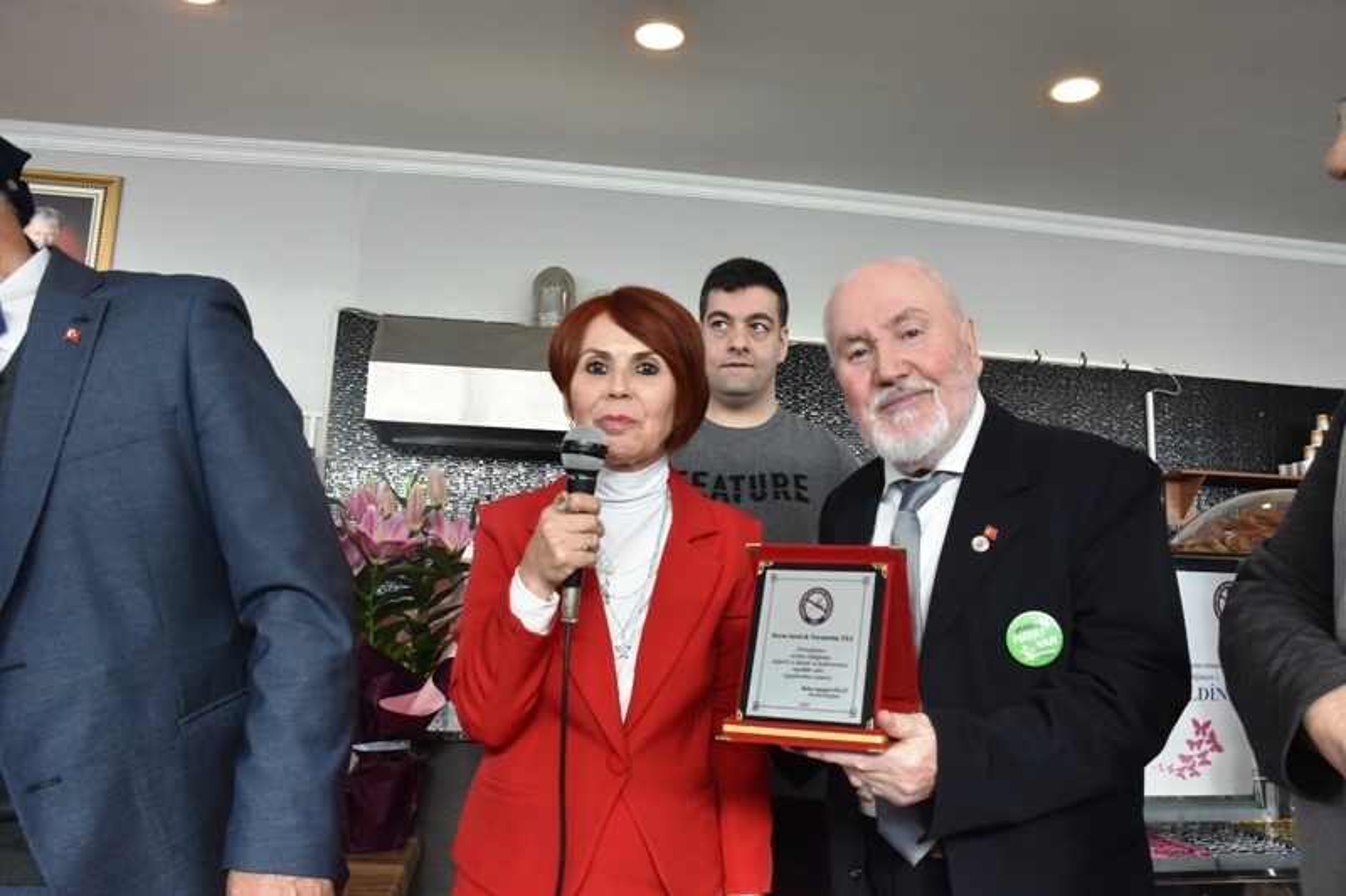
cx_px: 673
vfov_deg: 47.9
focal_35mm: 27
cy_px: 448
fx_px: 1009
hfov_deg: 67.4
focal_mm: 18
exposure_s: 1/200
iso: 800
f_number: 7.1
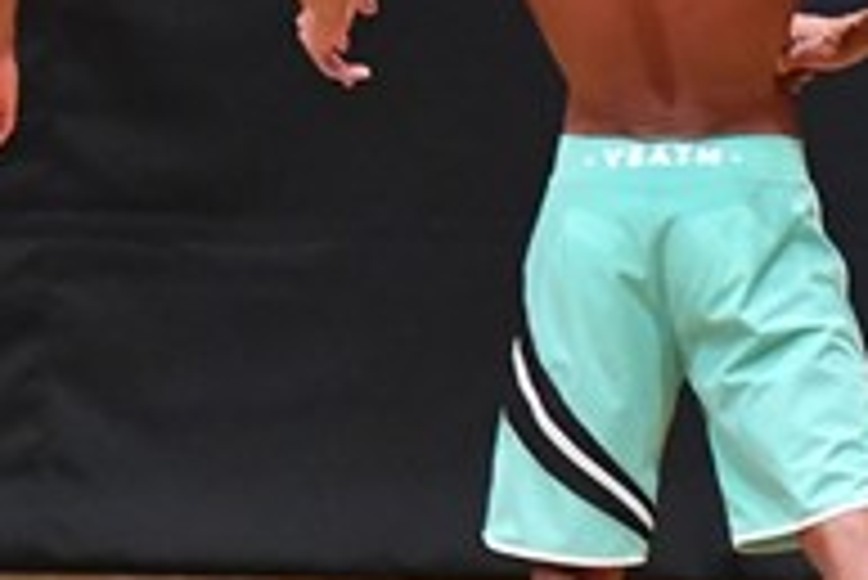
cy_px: 360
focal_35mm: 810
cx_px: 1590
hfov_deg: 2.5
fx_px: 19544
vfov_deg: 1.7
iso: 8000
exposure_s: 1/400
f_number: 5.6
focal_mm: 135
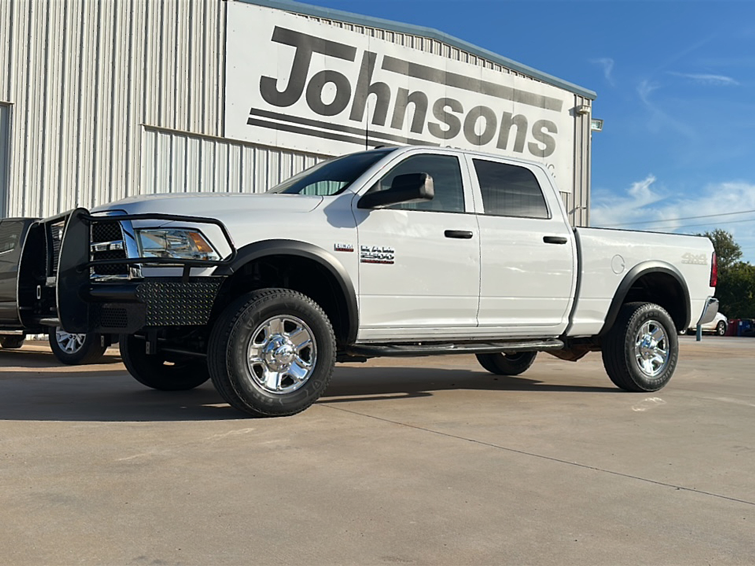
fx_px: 633
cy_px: 283
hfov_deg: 61.7
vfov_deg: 48.2
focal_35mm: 29
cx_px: 378
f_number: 1.78
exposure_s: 1/6289
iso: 80
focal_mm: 6.86
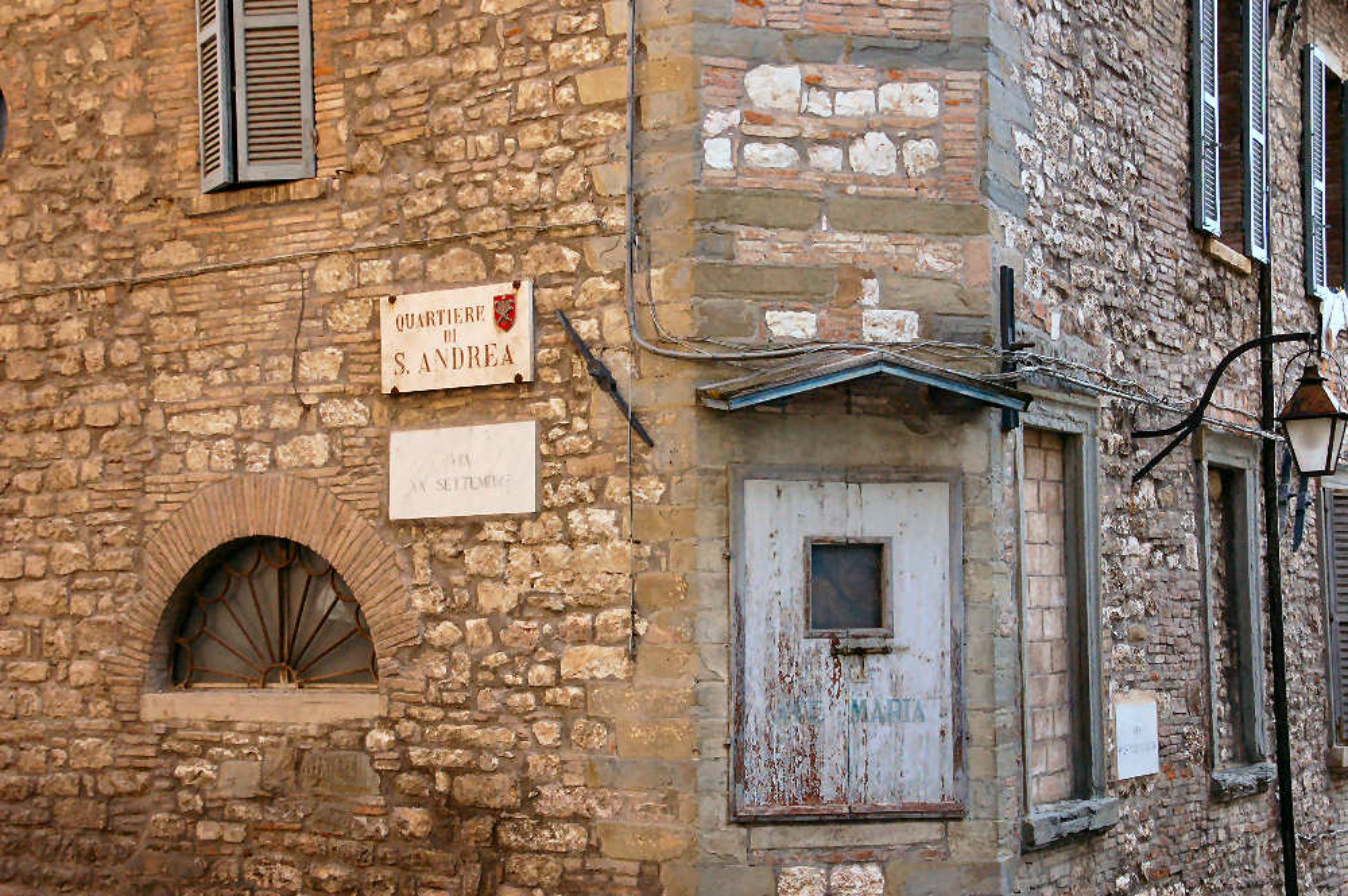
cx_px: 674
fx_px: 2245
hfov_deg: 33.4
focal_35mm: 60
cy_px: 448
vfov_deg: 22.6
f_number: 8
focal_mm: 40
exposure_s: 1/250
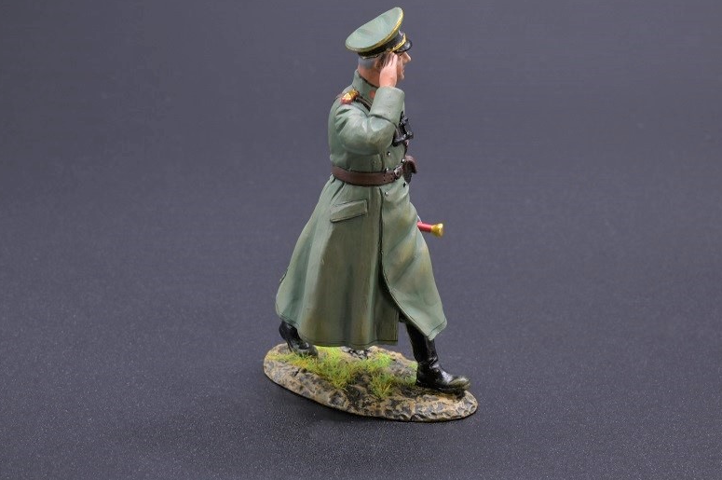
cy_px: 245
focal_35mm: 80
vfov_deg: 17.0
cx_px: 364
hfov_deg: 25.4
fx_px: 1603
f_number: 22
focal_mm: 62
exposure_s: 1.6
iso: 400
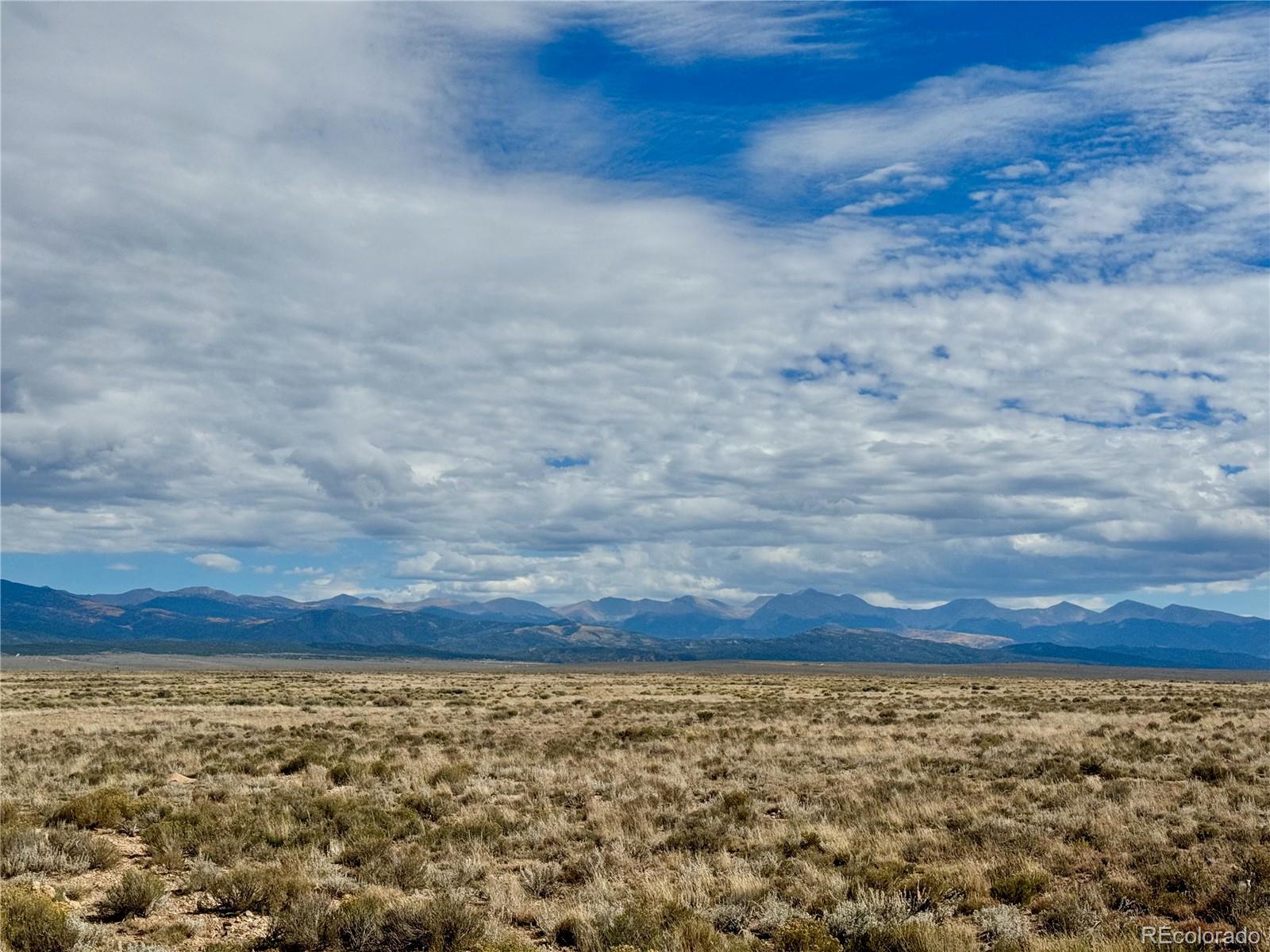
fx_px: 1761
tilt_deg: +5.7
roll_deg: -1.3
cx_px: 635
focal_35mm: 48
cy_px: 476
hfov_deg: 39.7
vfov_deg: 30.3
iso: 64
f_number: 1.78
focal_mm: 6.76
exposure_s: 1/12500
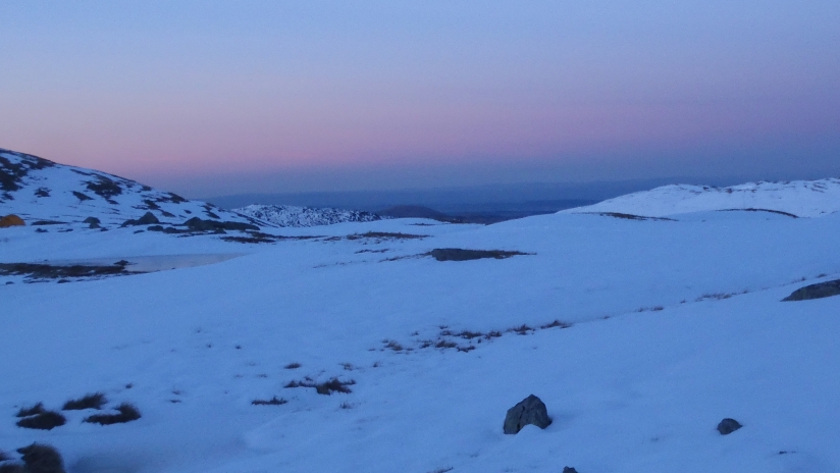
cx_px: 497
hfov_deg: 40.4
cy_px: 190
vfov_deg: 23.5
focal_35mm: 51
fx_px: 1136
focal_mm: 6.53
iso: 160
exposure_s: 1/40
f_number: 4.1
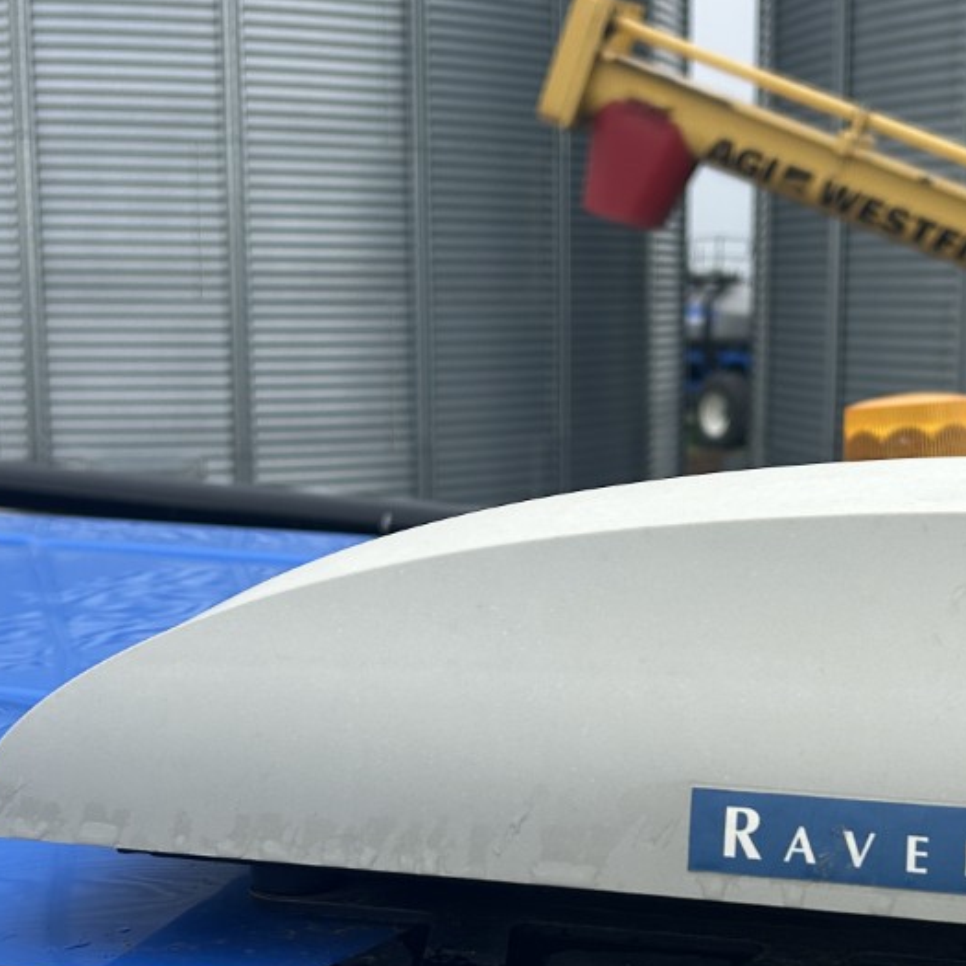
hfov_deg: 27.3
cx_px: 565
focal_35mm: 63
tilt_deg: -9.3
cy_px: 598
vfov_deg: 27.2
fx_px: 1989
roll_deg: +0.3
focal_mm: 5.7
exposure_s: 1/1159
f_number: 1.5
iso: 50
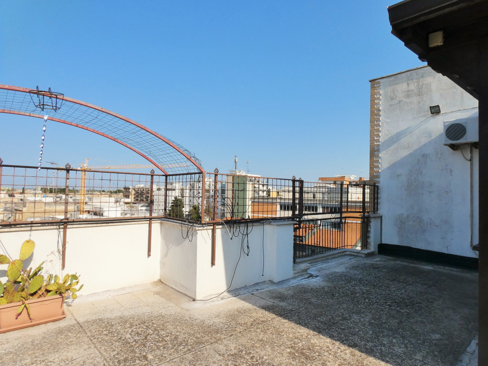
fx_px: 282
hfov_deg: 81.7
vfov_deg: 66.0
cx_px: 244
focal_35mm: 20
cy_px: 183
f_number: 5
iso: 80
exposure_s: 1/1000
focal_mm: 3.6
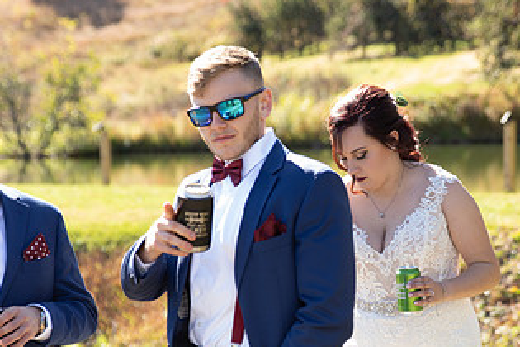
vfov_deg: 12.0
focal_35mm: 114
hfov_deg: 17.9
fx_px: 1647
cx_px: 320
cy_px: 282
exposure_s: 1/200
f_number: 2.8
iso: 50
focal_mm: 62
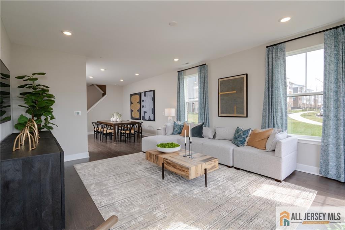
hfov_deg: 96.8
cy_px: 115
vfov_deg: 73.7
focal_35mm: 16
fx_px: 153
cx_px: 172
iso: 320
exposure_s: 1/40
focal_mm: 16
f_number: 11
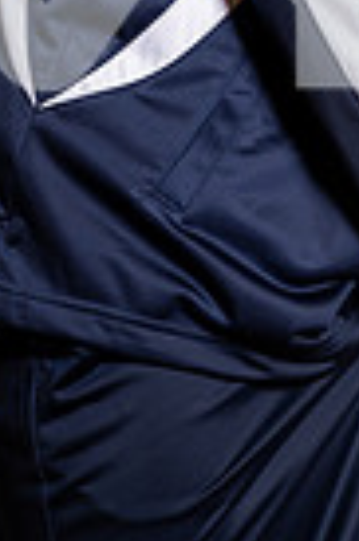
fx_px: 2954
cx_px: 438
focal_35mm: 197
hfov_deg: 6.9
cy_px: -308
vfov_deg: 10.1
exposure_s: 1/250
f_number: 5.6
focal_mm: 60
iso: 320
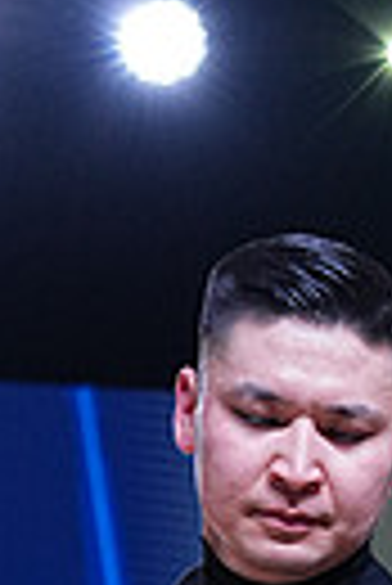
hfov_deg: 4.3
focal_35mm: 313
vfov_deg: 6.4
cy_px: 1233
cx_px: 818
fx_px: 5098
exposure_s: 1/400
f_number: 4
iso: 1000
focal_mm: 70
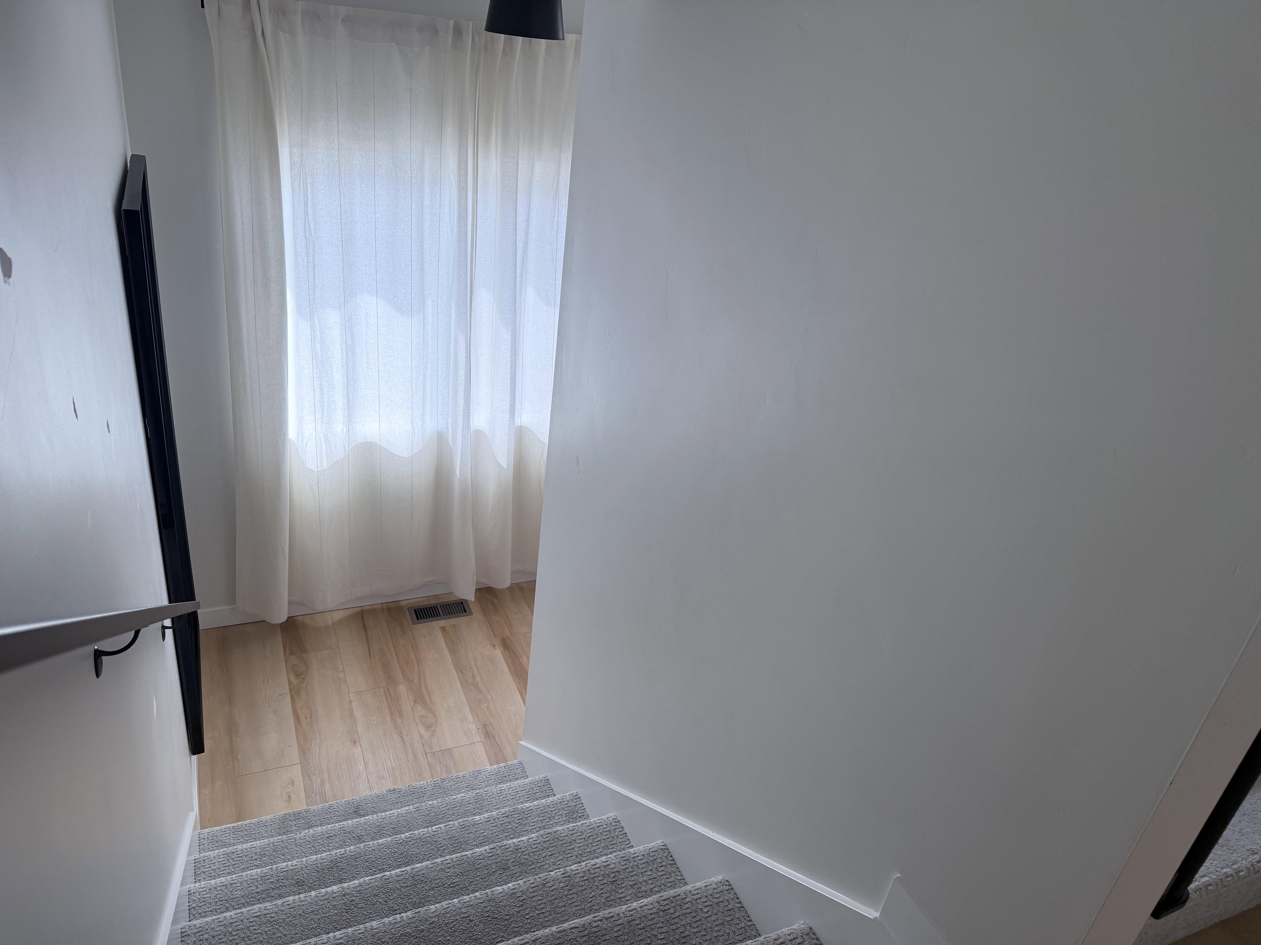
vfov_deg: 56.8
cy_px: 472
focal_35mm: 24
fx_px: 874
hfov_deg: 71.6
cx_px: 630
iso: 100
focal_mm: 6.76
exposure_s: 1/423
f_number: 1.78
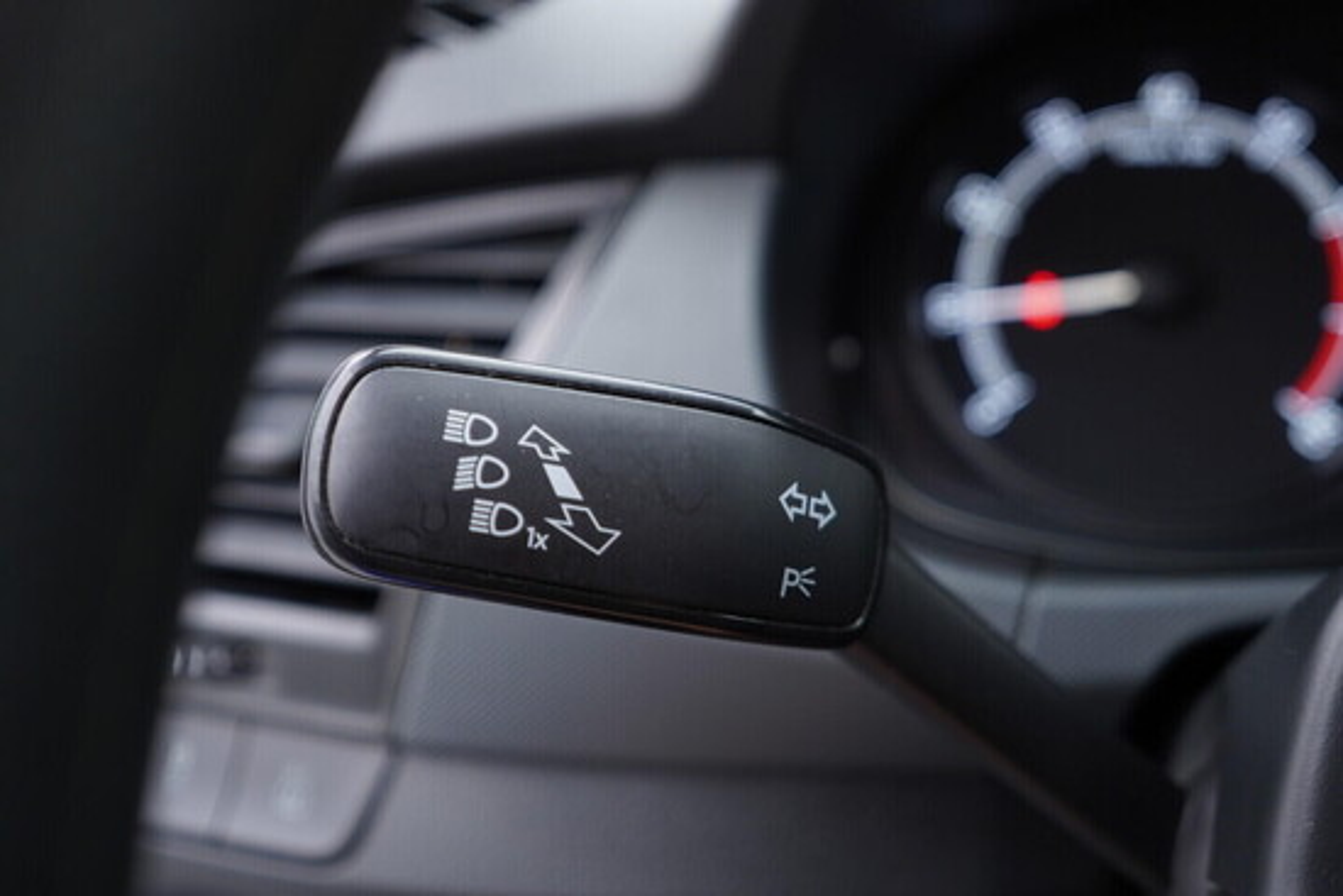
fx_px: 1343
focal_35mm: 36
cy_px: 448
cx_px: 672
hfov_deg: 53.1
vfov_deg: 36.9
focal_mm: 24
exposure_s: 1/40
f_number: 2.8
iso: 200
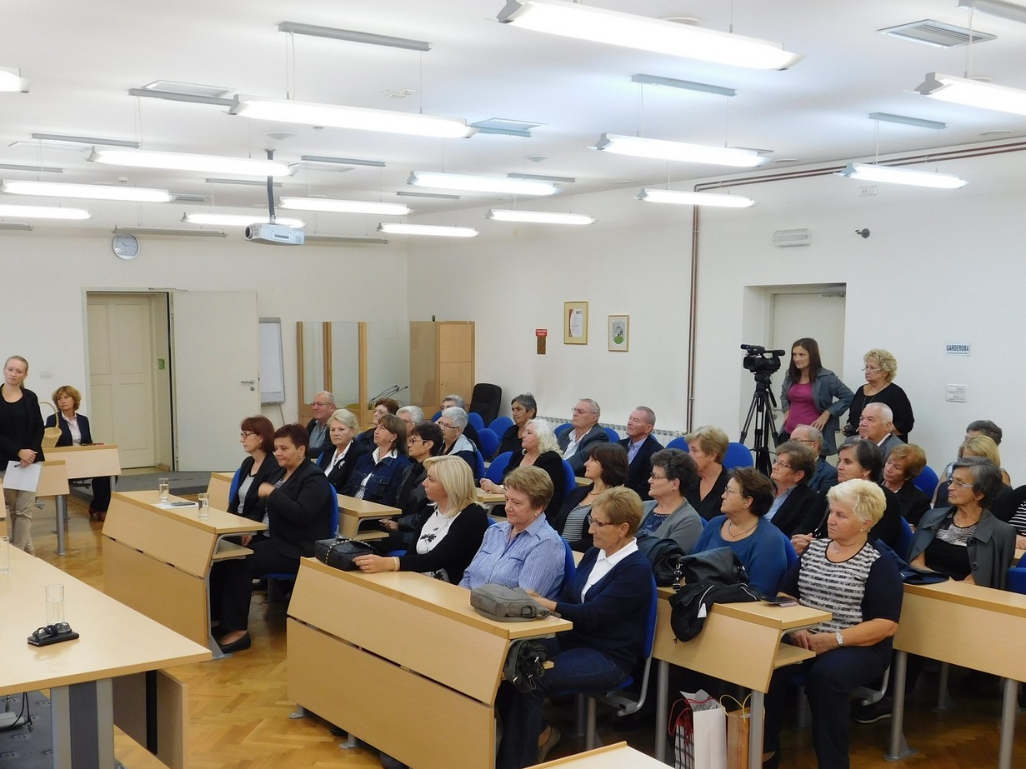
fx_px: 1156
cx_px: 448
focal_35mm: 39
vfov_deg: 36.6
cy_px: 482
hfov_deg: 47.8
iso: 125
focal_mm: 5.3
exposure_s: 1/40
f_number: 3.2
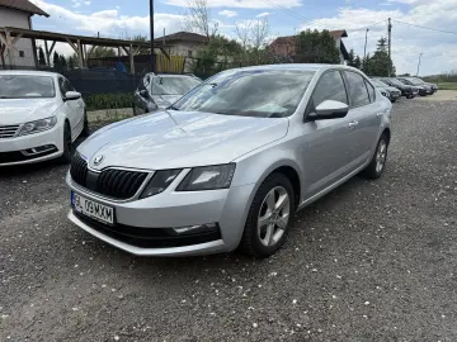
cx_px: 228
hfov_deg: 71.6
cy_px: 171
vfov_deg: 56.8
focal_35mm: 24
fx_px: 317
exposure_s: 1/5319
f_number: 1.78
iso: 80
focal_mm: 6.76
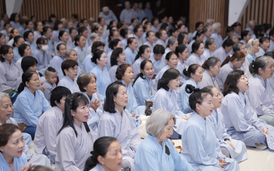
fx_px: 590
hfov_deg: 26.2
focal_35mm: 79
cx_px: 137
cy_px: 87
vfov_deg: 16.5
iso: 1000
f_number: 2.5
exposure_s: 1/200
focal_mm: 77
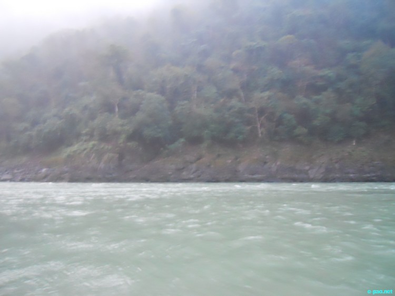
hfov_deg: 63.5
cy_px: 148
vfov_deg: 49.7
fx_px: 319
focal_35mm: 28
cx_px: 198
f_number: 2.7
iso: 800
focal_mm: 5
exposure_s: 1/3
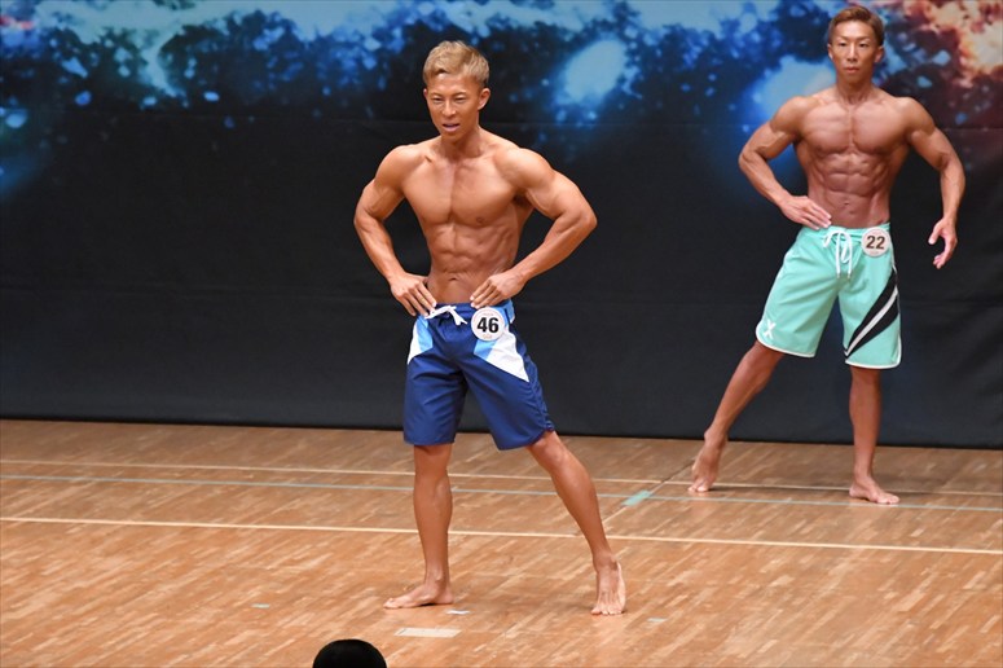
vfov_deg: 4.8
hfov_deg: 7.2
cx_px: 502
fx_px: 7937
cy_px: 334
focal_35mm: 285
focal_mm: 190
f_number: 5.6
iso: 8000
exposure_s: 1/400
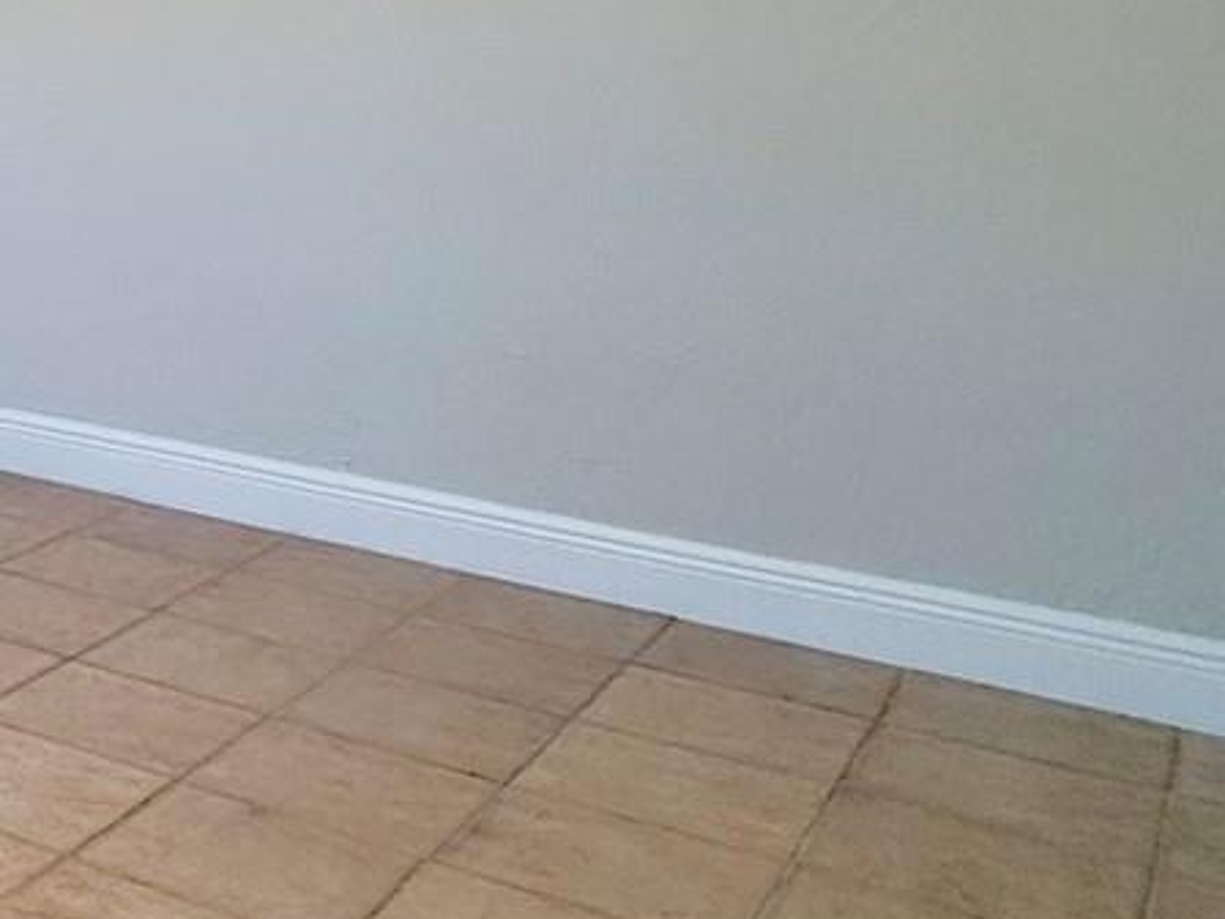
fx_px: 1769
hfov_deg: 27.6
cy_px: -163
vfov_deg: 26.2
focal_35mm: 50
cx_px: -569
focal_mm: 2.22
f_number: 2.2
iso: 160
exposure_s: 1/120
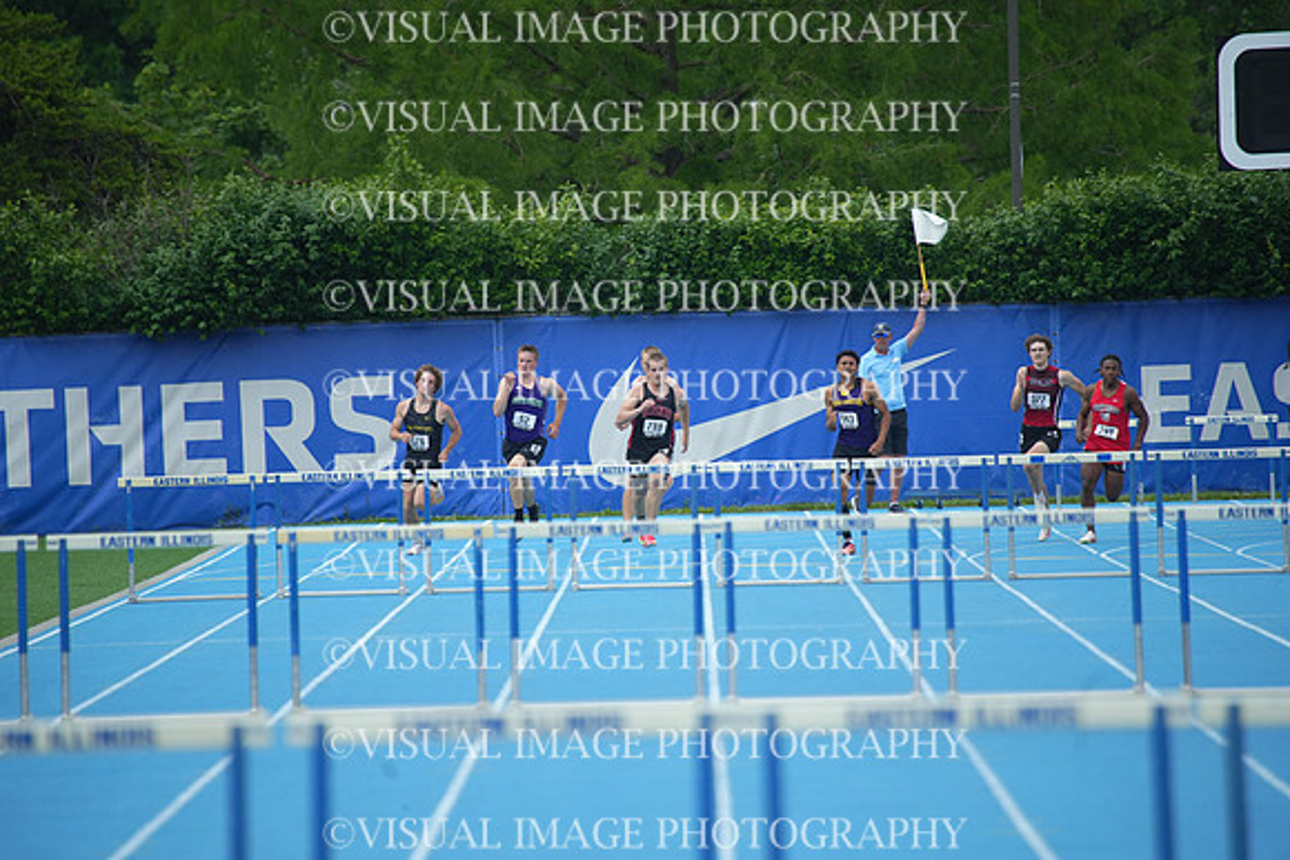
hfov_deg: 5.2
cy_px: 430
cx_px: 645
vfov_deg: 3.4
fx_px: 14336
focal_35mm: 400
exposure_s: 1/1000
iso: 400
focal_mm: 400
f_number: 5.6
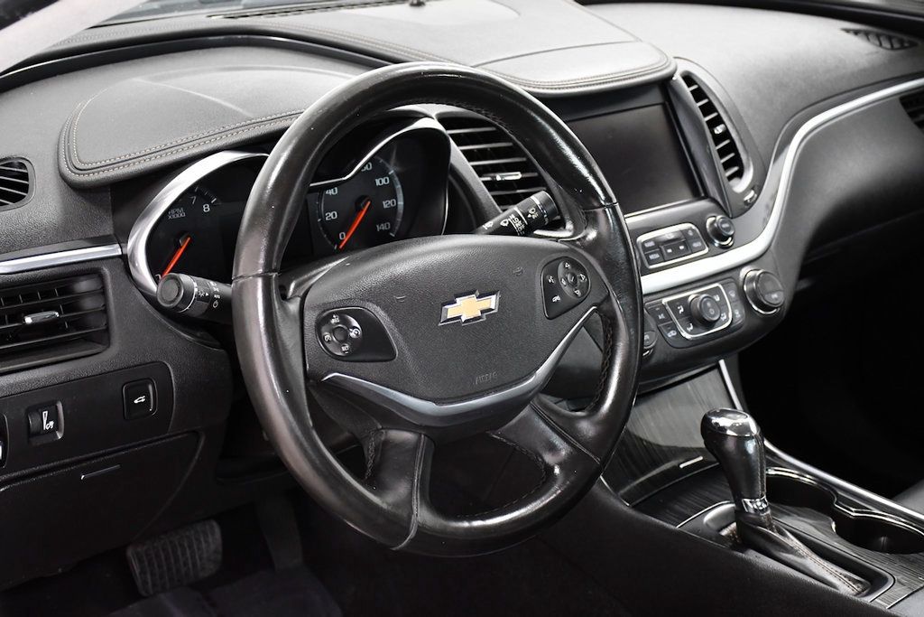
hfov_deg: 35.0
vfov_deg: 23.8
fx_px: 1463
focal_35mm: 57
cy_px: 308
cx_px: 462
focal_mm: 38
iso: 2500
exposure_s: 1/125
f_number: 4.2
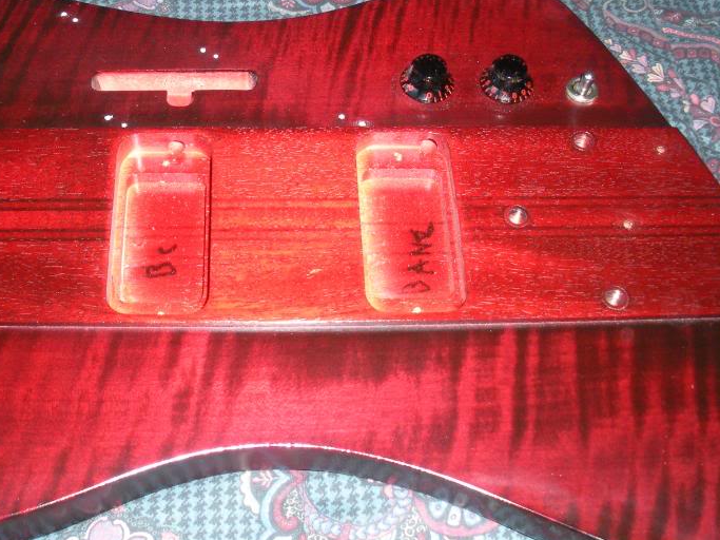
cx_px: 290
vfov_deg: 27.0
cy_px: 213
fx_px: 1123
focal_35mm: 54
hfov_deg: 35.4
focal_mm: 6.3
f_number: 3.5
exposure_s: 1/60
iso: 151
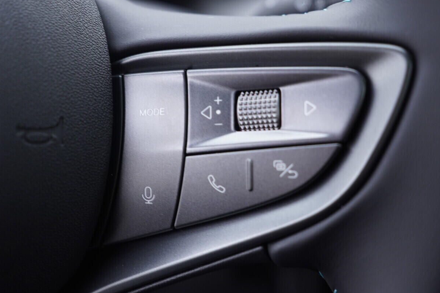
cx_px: 232
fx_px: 526
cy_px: 144
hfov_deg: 45.4
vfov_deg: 31.2
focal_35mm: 43
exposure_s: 1/40
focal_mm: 24
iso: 250
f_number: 2.8
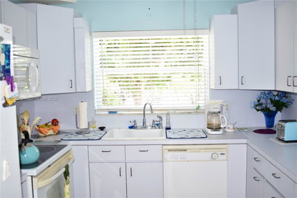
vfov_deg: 38.4
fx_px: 285
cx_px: 148
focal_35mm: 34
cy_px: 99
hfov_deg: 55.1
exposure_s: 1/60
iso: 220
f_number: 3.8
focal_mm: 23
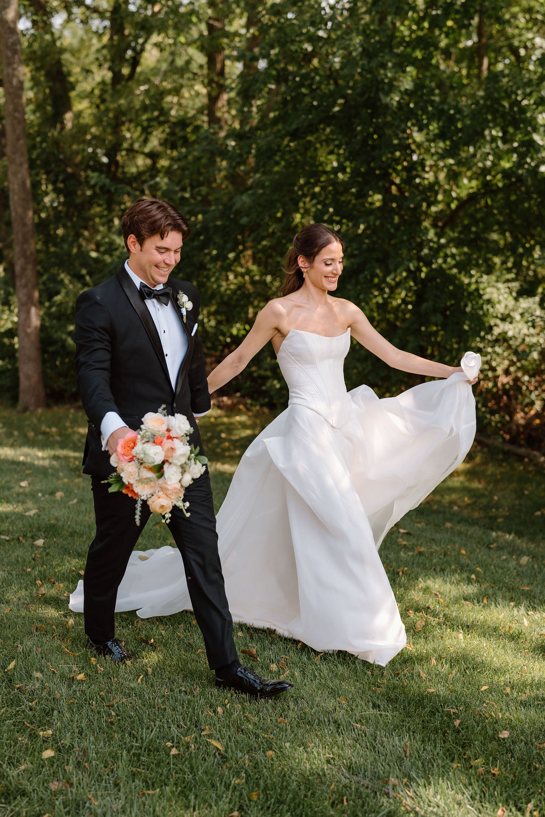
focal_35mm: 50
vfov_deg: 39.6
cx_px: 272
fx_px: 1135
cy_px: 408
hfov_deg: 27.0
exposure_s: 1/1000
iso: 160
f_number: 2.5
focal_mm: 50
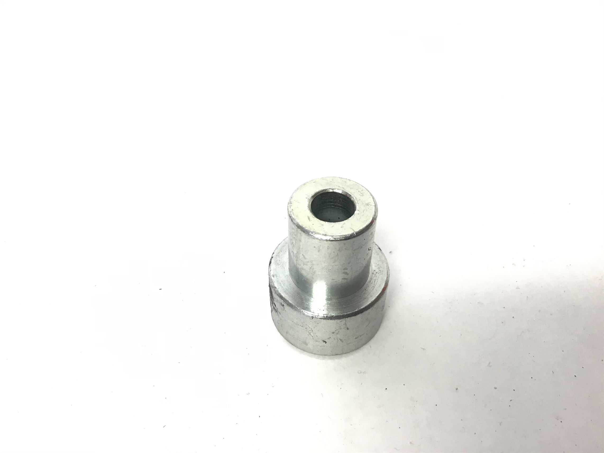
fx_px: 541
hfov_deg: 58.4
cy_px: 226
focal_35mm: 31
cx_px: 302
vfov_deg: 45.4
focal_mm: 3.3
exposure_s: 1/30
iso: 40
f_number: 2.4
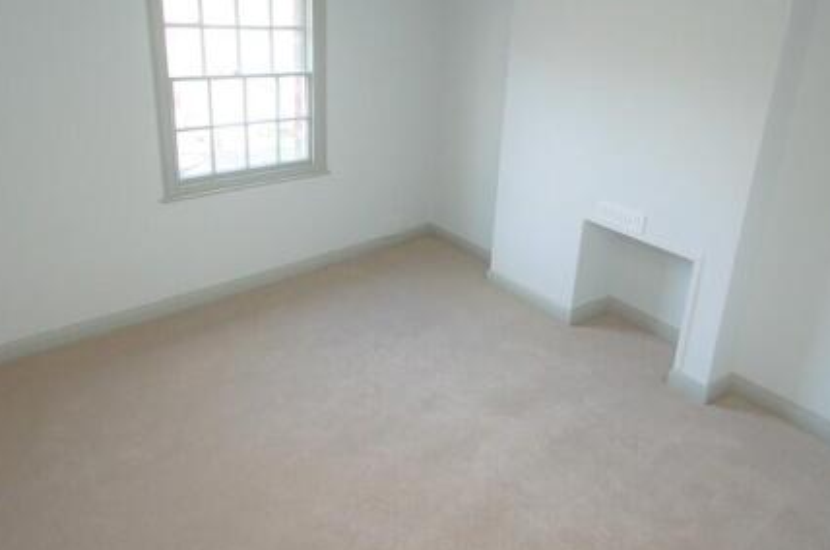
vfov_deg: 54.0
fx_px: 529
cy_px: 190
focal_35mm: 23
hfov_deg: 76.0
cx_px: 374
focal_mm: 10
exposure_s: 1/60
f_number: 4
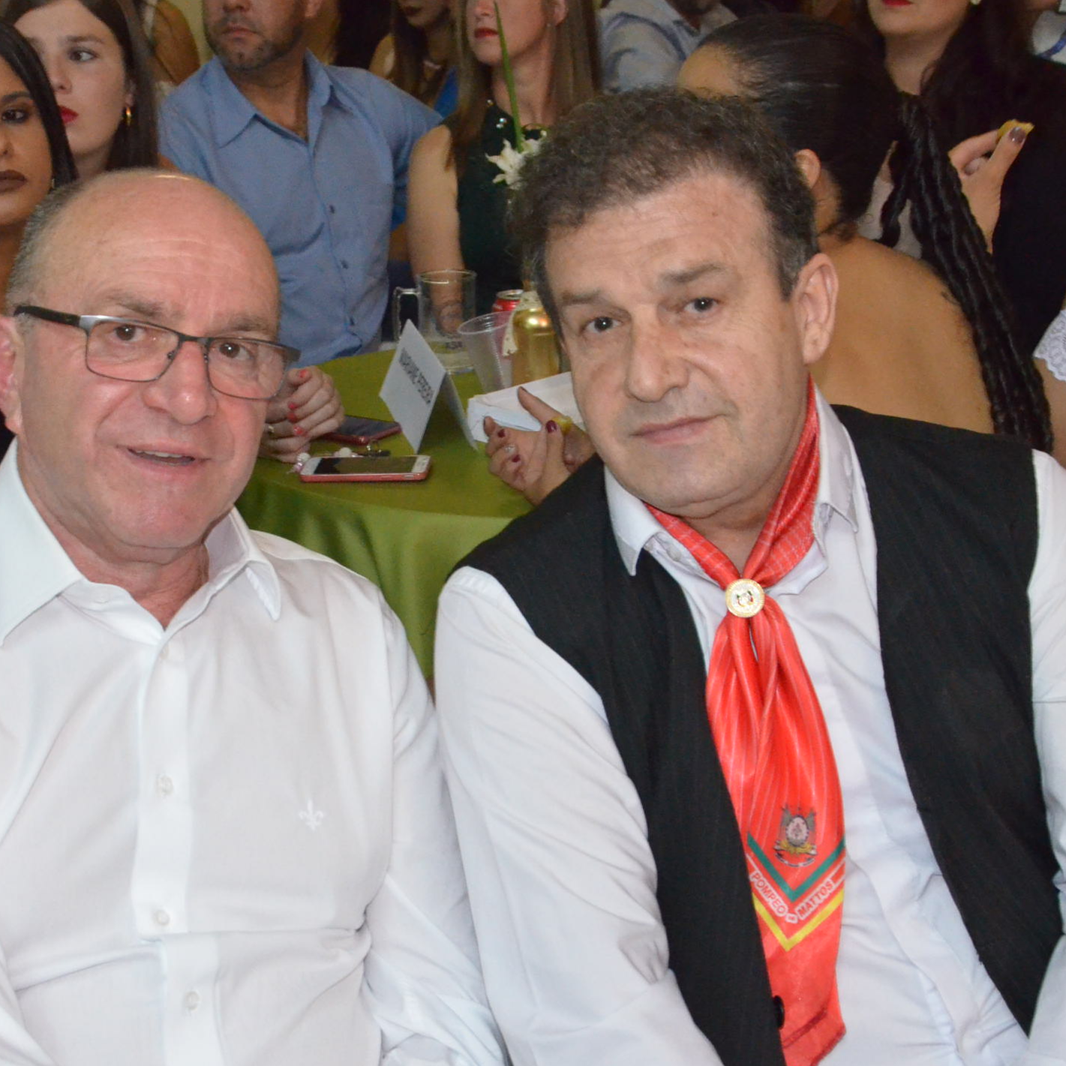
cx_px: 449
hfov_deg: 23.0
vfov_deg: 23.1
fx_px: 2613
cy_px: 539
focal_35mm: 75
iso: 5000
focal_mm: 34
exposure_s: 1/60
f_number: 8
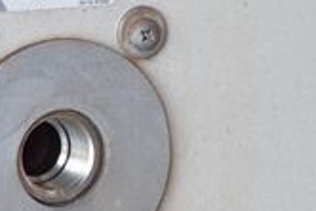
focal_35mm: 1354
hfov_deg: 1.5
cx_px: 53
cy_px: 101
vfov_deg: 1.0
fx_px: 11895
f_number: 6.3
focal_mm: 300
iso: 1250
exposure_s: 1/400
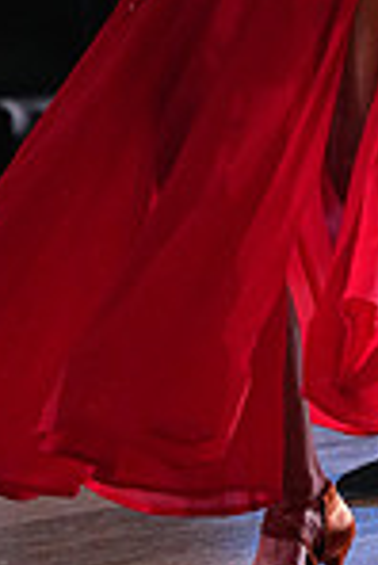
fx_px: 8689
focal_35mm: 553
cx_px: 197
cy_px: -195
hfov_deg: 2.5
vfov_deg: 3.7
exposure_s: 1/400
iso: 6400
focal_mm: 141
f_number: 5
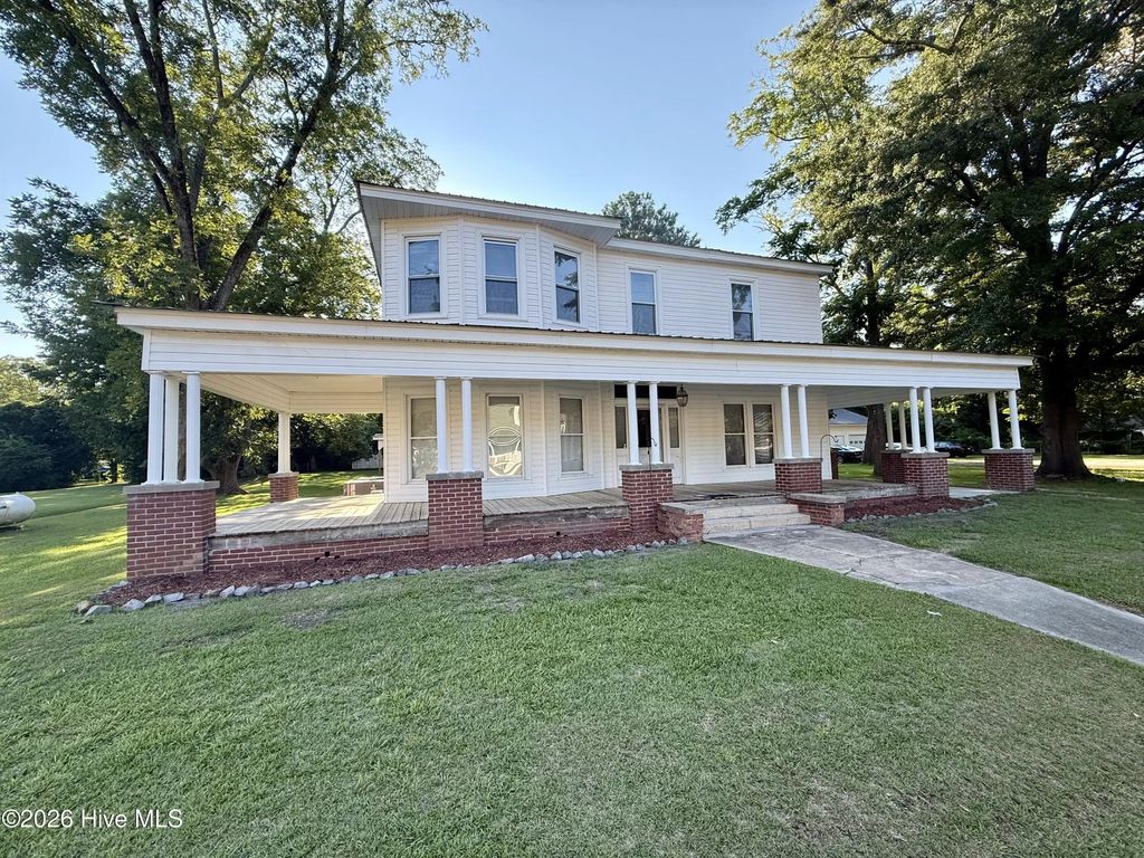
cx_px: 572
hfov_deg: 102.1
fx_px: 463
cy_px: 429
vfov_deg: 85.7
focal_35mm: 14
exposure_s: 1/451
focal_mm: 2.22
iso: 64
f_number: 2.2
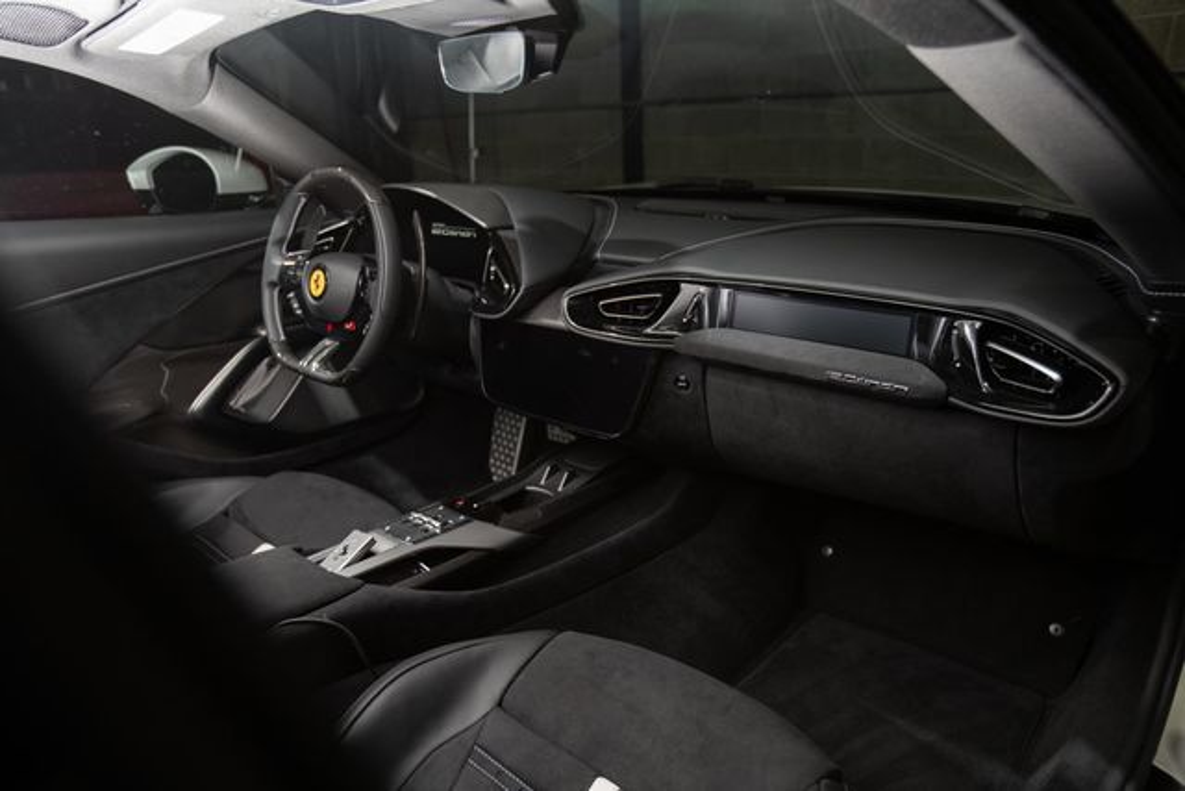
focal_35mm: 26
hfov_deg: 69.4
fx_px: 856
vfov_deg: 49.6
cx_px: 592
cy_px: 396
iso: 640
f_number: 3.5
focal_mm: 26
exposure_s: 1/160
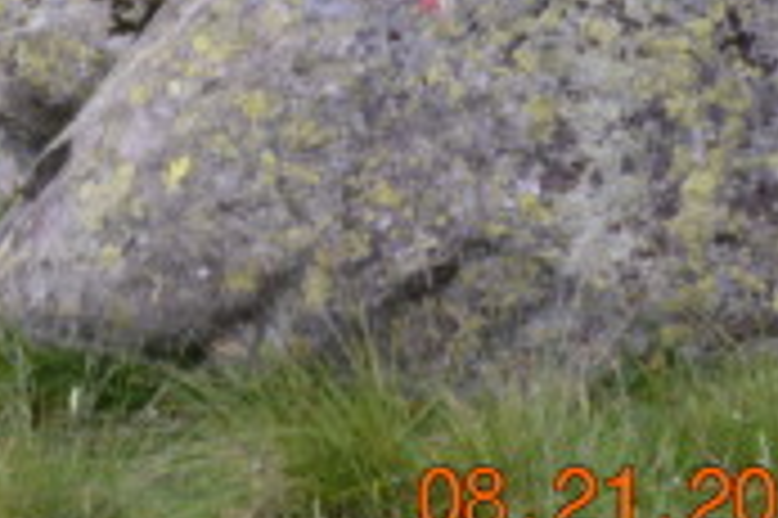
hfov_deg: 6.1
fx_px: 7190
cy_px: -390
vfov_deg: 4.1
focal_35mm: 333
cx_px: -409
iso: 220
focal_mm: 55
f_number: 5.6
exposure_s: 1/125
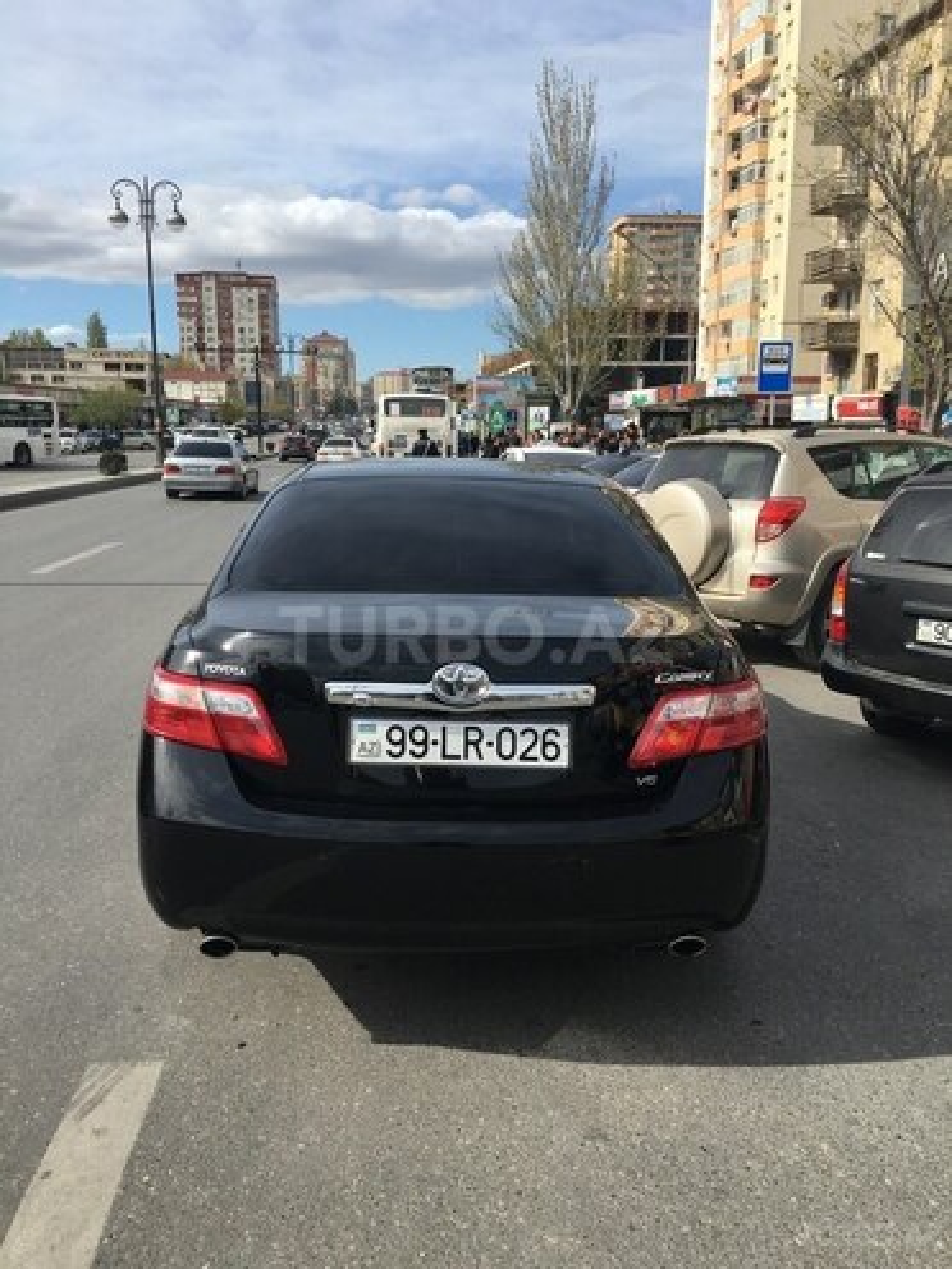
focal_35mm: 29
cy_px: 634
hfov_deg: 48.2
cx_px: 476
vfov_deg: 61.7
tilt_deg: -10.5
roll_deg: -1.2
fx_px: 1063
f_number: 2.2
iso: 25
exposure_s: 1/1538
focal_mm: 4.15
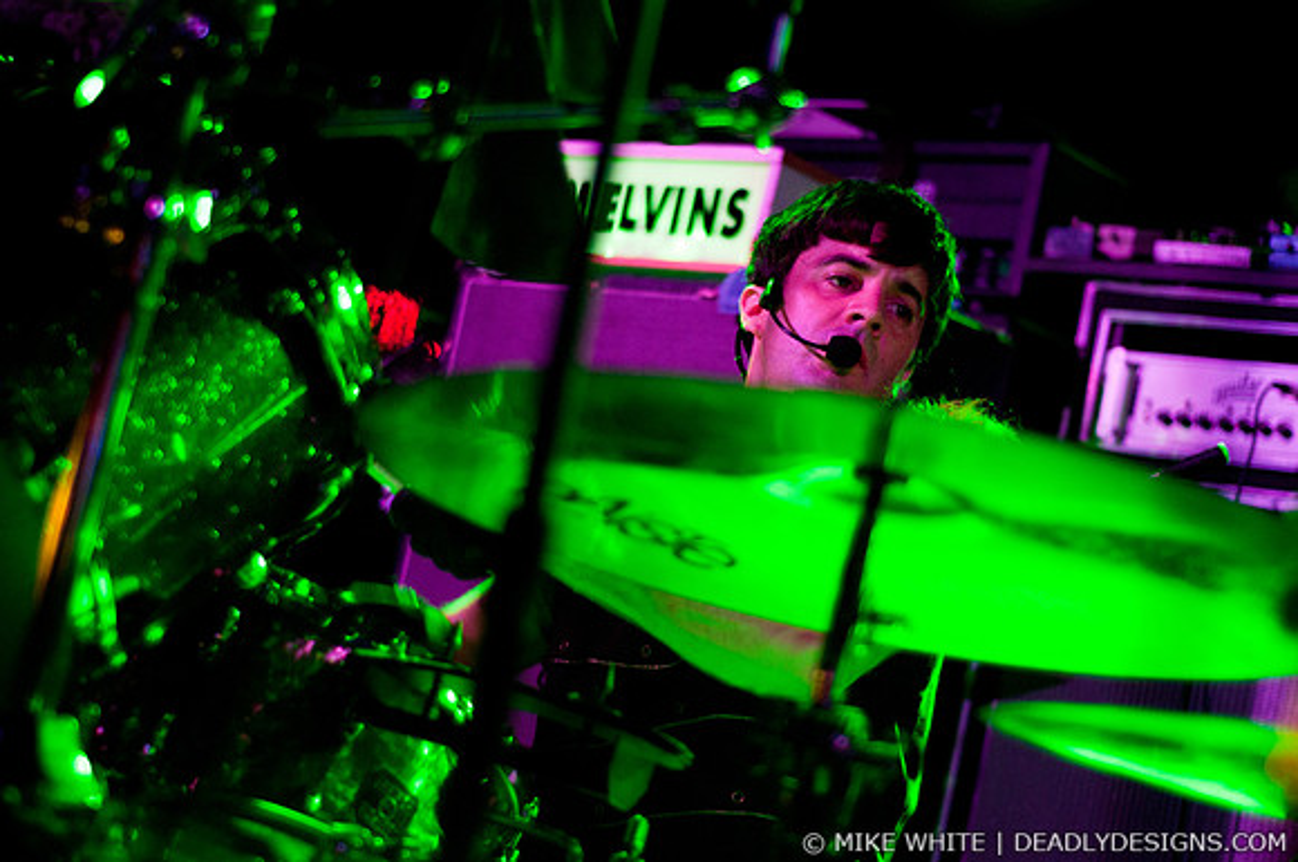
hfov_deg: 27.0
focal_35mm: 75
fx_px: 2700
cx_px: 649
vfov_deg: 18.1
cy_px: 431
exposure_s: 1/50
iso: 1000
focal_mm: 50
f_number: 1.8
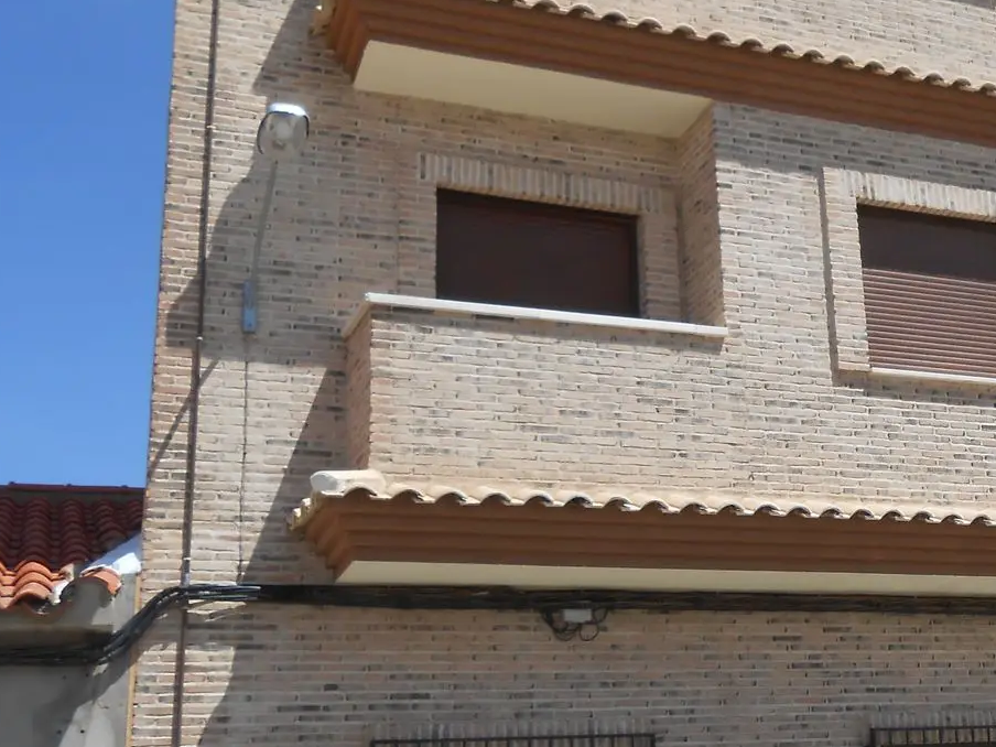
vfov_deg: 27.5
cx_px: 875
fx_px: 1525
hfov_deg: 34.4
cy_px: 378
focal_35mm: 53
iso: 80
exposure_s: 1/1000
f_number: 3.5
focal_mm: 4.6
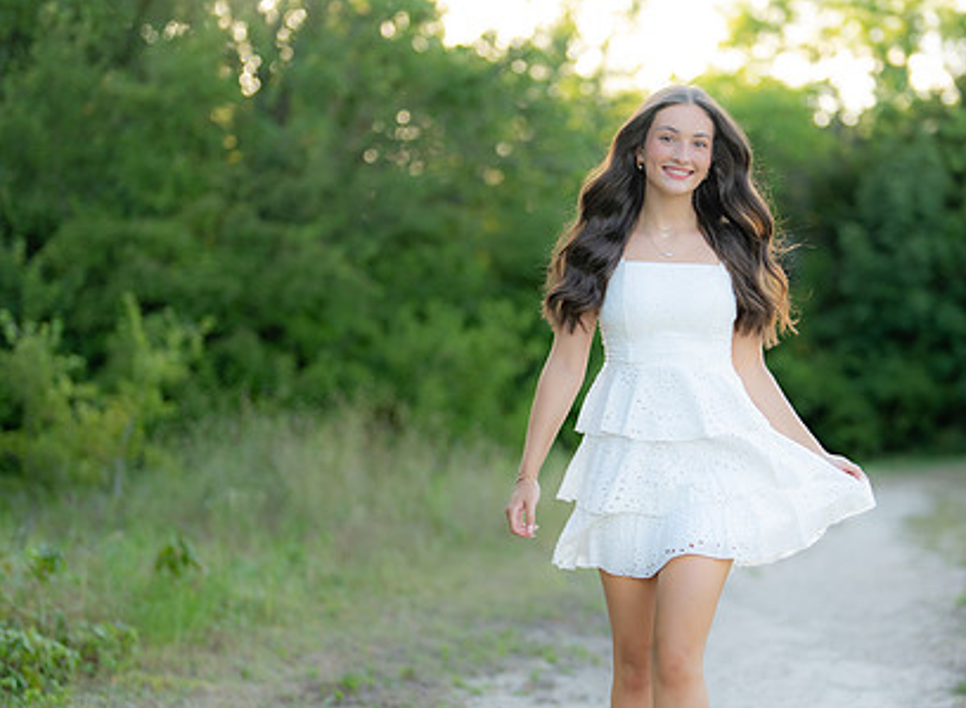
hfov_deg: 22.3
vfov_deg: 16.5
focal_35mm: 88
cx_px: 650
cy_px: 426
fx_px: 2436
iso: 100
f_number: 1.2
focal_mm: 50
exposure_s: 1/1000
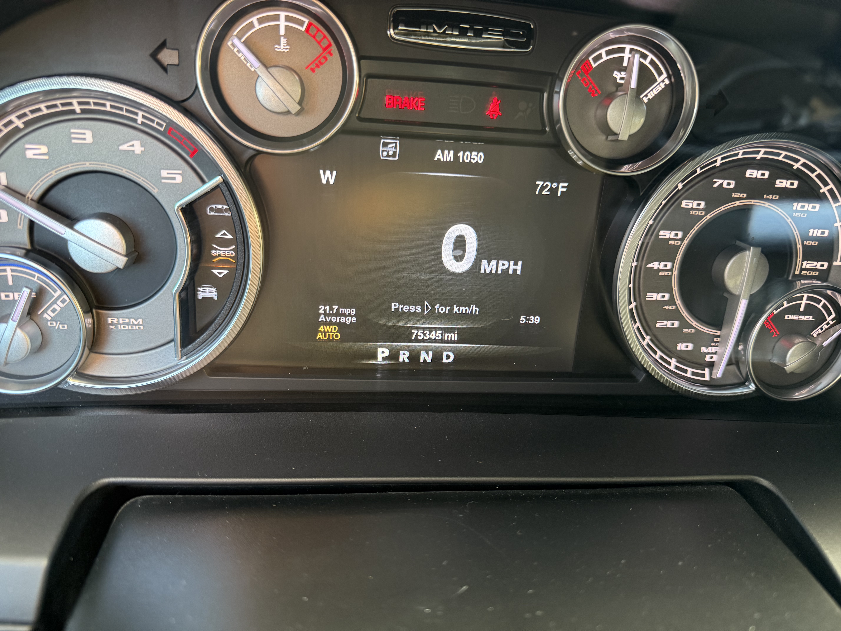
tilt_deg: -40.2
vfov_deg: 56.8
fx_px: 583
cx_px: 420
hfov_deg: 71.6
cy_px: 316
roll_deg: -2.2
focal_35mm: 24
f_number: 1.78
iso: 320
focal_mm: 6.76
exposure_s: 1/60
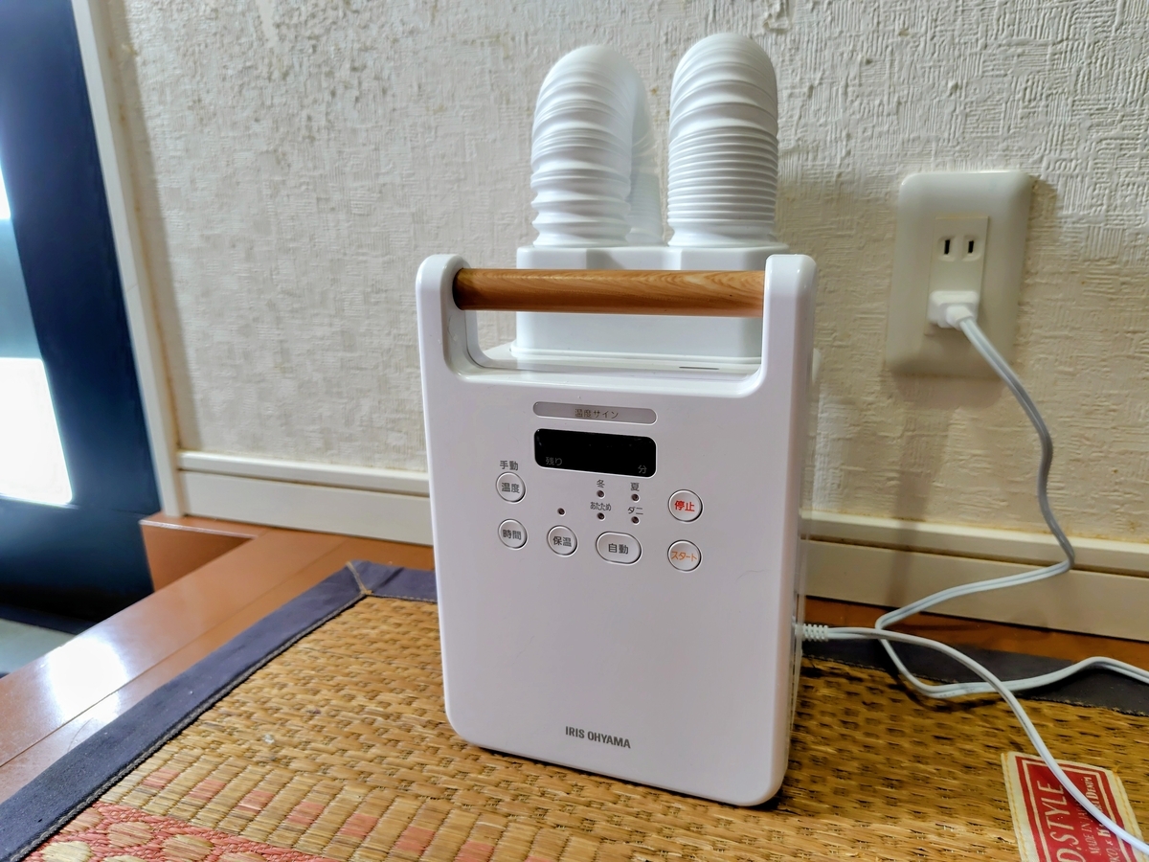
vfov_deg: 58.9
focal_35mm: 23
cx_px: 574
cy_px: 431
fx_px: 763
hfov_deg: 73.9
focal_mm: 5.6
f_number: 1.9
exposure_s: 1/50
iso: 521
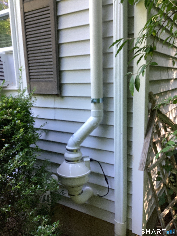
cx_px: 88
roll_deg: +1.1
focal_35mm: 31
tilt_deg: -13.3
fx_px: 211
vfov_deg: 58.4
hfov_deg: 45.4
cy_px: 118
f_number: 2.4
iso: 64
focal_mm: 3.3
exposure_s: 1/60
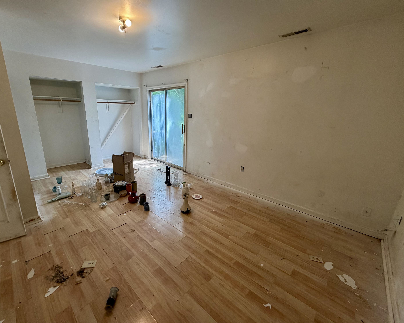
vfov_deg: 84.0
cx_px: 183
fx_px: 179
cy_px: 159
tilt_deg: -14.0
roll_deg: +0.1
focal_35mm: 15
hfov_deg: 96.5
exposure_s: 1/120
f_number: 2.2
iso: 200
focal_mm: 2.22
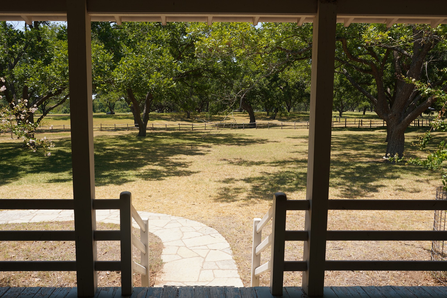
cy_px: 149
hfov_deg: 65.5
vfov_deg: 46.4
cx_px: 224
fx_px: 348
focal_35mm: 28
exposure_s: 1/100
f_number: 11
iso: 100
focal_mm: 28
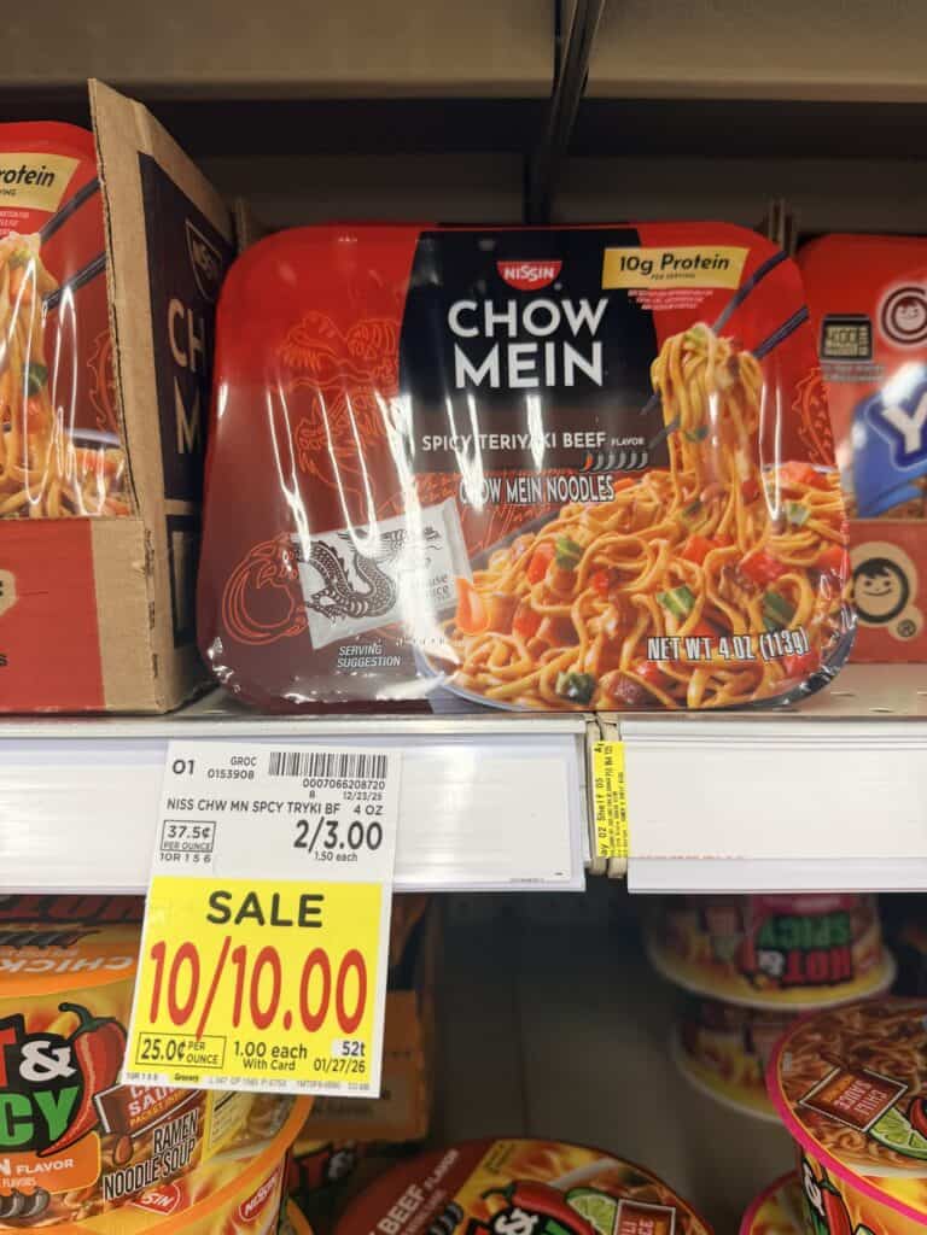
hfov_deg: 56.8
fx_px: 857
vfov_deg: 71.6
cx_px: 464
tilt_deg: -7.6
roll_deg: -0.4
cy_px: 618
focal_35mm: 24
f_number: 1.78
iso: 100
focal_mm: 6.76
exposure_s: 1/65
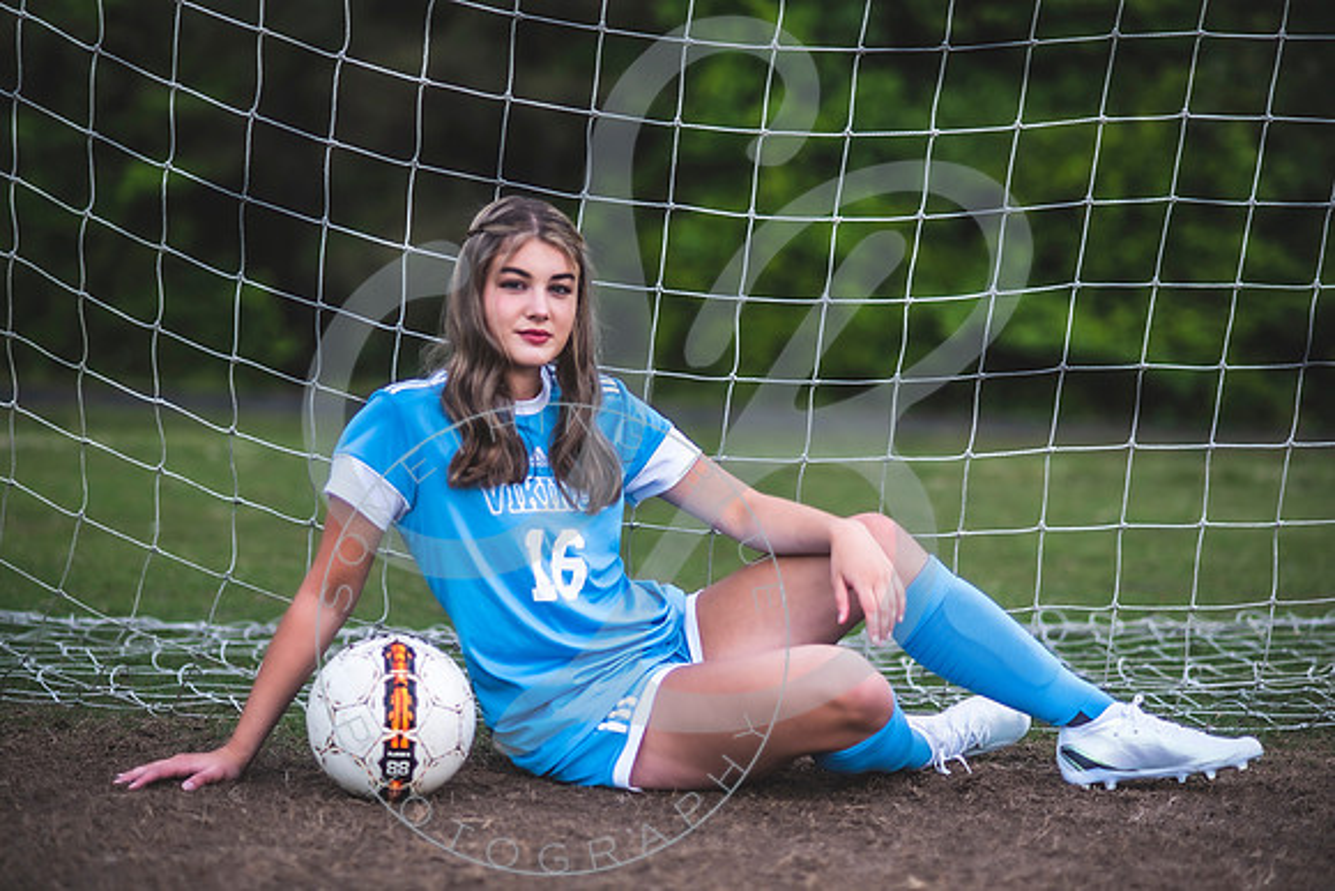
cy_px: 446
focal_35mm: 89
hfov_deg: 22.9
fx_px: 3298
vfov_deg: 15.4
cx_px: 668
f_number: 1.8
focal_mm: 85
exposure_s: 1/320
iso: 100
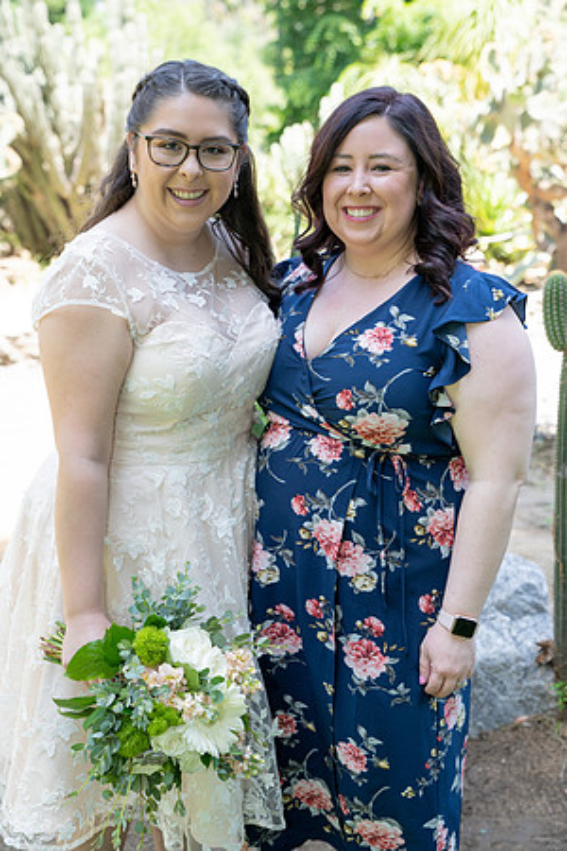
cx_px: 284
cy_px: 426
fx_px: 1134
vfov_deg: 41.1
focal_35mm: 48
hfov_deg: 28.1
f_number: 3.5
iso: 250
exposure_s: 1/250
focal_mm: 48
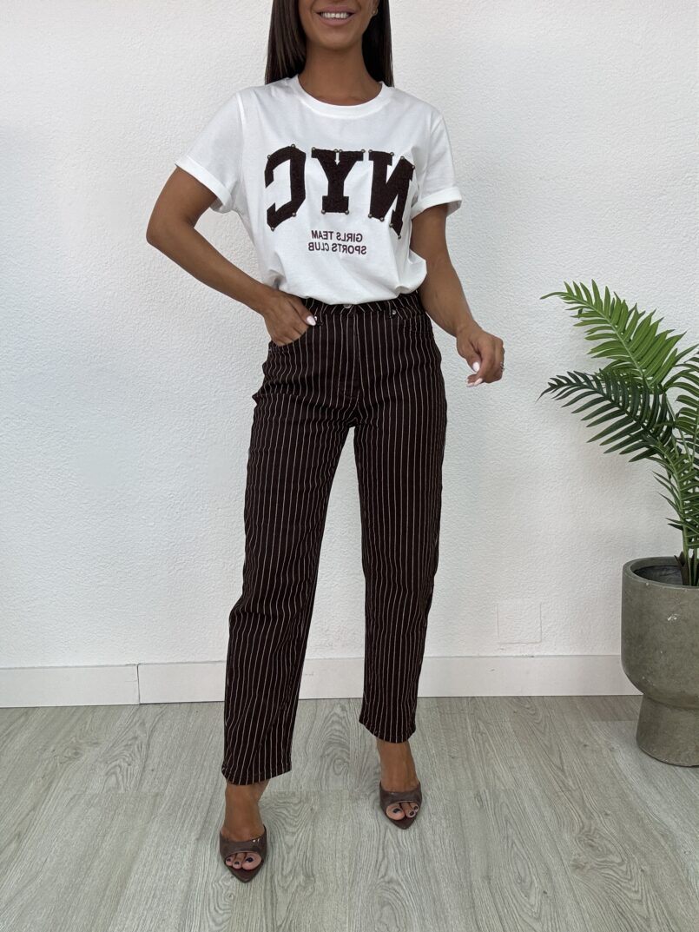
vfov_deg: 60.0
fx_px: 808
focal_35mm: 30
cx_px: 350
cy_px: 466
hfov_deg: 46.8
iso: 40
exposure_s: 1/100
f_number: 1.9
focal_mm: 2.69
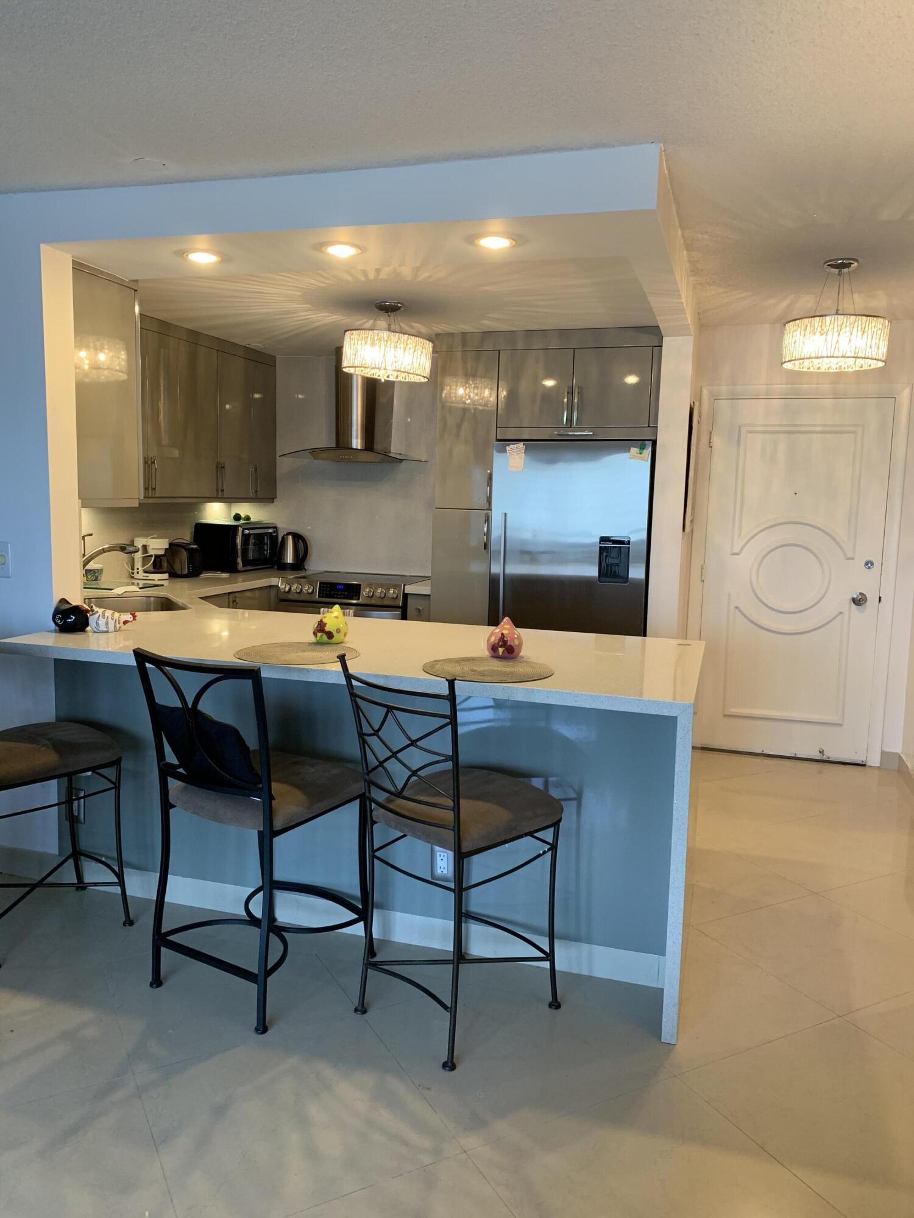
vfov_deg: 67.3
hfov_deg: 53.1
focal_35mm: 26
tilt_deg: -5.9
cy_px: 609
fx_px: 915
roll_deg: -1.0
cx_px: 457
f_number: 1.8
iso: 100
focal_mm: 4.25
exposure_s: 1/60
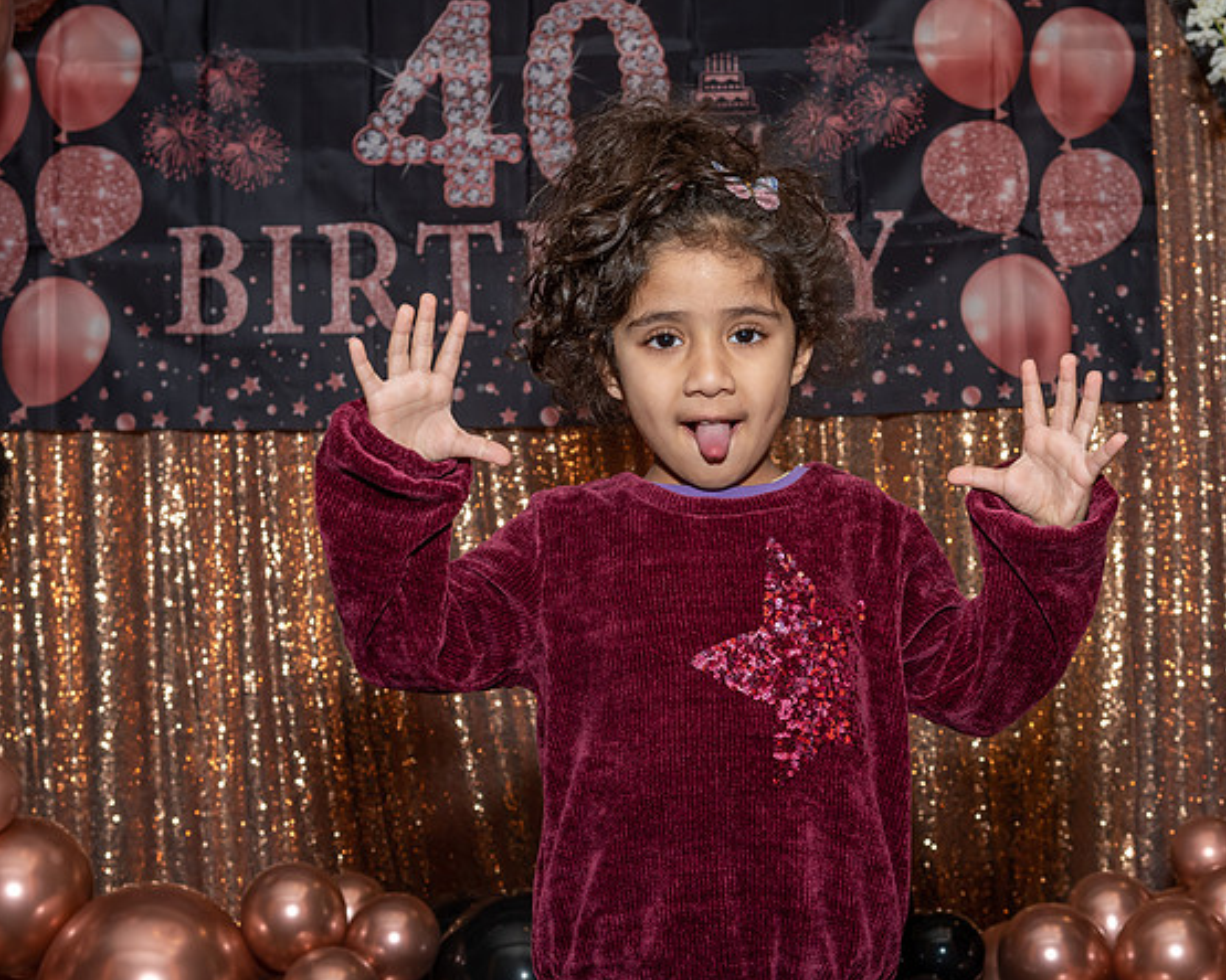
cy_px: 493
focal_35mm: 61
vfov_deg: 25.0
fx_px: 2213
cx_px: 687
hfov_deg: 30.9
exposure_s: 1/250
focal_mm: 35
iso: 400
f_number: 7.1
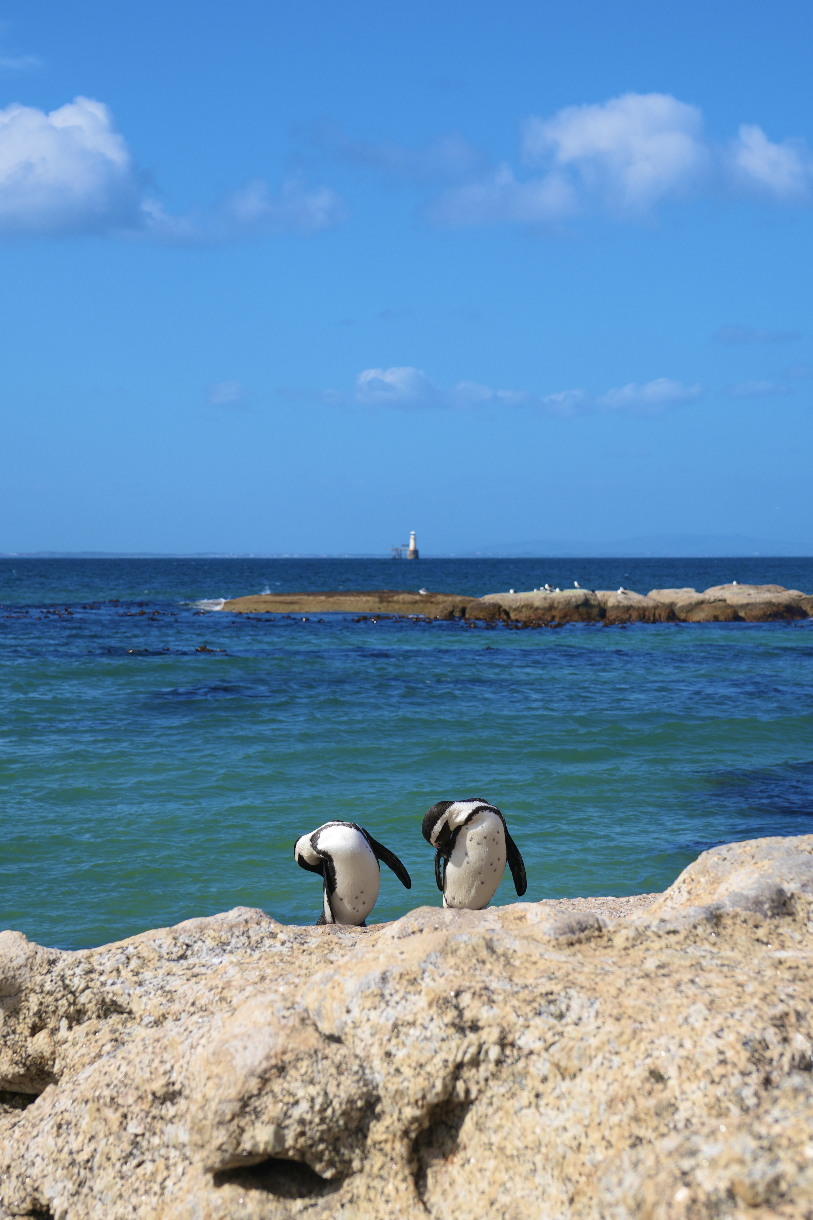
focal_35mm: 75
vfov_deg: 27.0
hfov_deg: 18.2
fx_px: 2541
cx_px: 406
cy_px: 610
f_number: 7.1
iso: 100
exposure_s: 1/500
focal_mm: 50
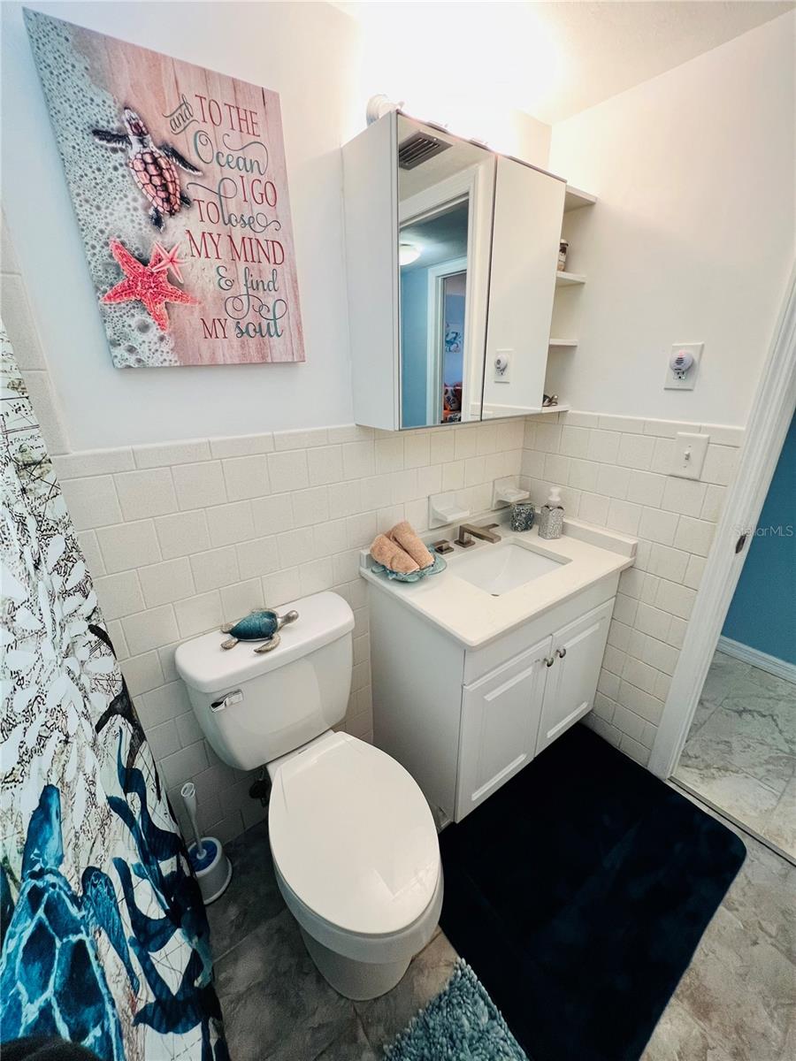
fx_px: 399
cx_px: 398
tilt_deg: -22.9
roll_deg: +0.0
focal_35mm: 13
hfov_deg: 89.9
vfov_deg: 106.2
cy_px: 530
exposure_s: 1/60
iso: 160
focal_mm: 1.57
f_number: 1.8
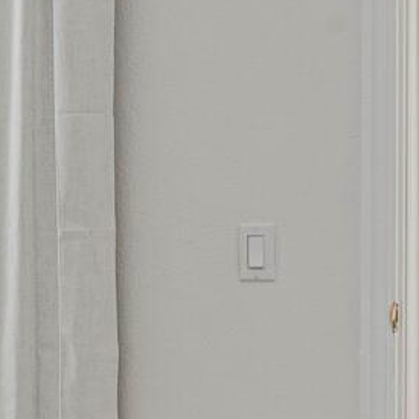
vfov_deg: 20.6
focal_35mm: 84
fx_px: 1150
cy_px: 210
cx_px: -80
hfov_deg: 19.5
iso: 250
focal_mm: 17
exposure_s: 4
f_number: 8
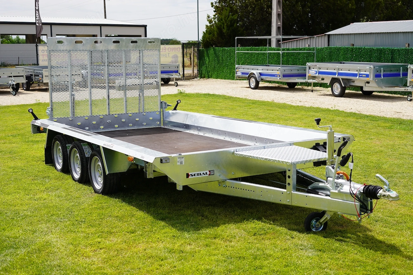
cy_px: 138
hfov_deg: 39.6
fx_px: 573
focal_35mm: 50
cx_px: 206
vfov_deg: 26.9
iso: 100
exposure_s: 1/640
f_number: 5
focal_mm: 50
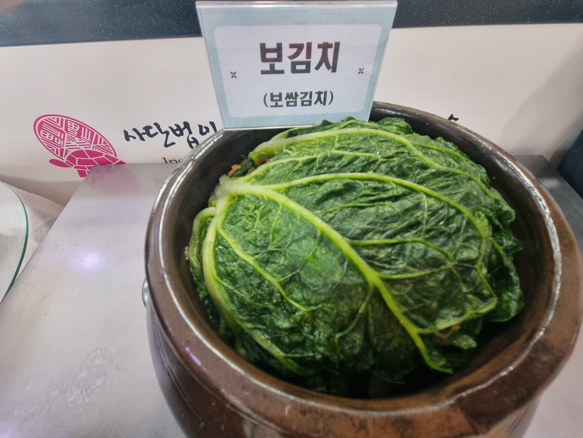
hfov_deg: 106.2
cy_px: 219
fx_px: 219
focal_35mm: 13
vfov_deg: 89.9
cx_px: 292
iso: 200
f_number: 2.2
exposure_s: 1/60
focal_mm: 2.2
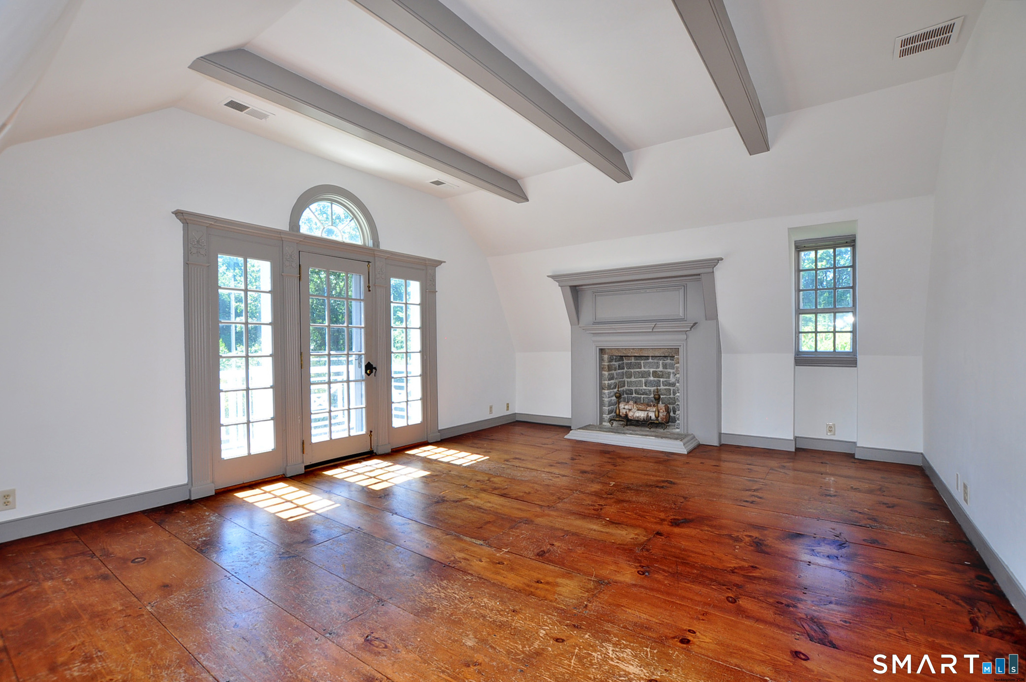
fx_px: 427
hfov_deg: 100.5
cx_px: 513
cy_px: 341
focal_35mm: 15
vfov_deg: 77.2
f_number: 5
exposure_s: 1/80
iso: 200
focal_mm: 10
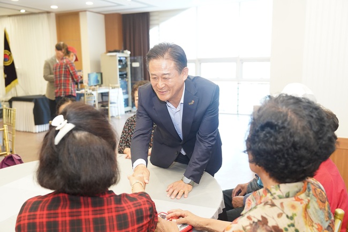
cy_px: 116
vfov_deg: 37.8
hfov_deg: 54.4
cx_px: 174
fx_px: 338
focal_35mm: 35
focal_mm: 35
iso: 2500
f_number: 3.5
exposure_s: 1/250
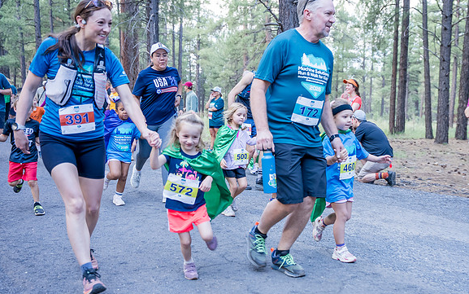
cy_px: 186
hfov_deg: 45.9
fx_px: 550
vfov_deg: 29.7
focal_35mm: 43
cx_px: 283
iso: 400
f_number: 3.2
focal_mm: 34.7
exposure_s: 1/250
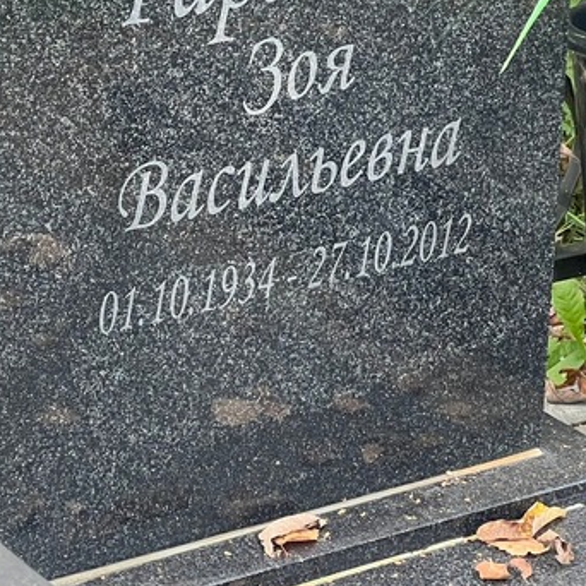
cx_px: 230
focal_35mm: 159
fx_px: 3045
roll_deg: -0.9
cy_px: 120
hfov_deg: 11.0
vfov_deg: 11.0
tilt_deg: -18.2
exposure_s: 1/121
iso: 160
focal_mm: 9
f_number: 2.8
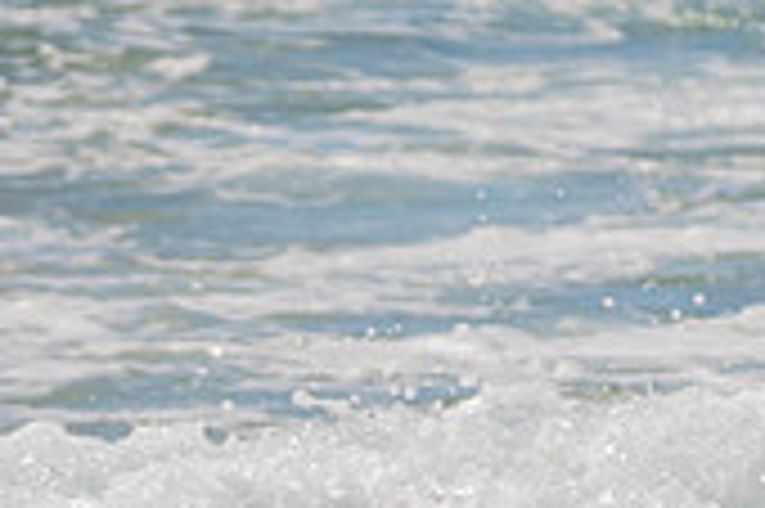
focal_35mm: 2095
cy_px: 705
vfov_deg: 0.7
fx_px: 44475
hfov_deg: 1.0
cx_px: 217
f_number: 5.6
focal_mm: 500
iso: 160
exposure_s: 1/640
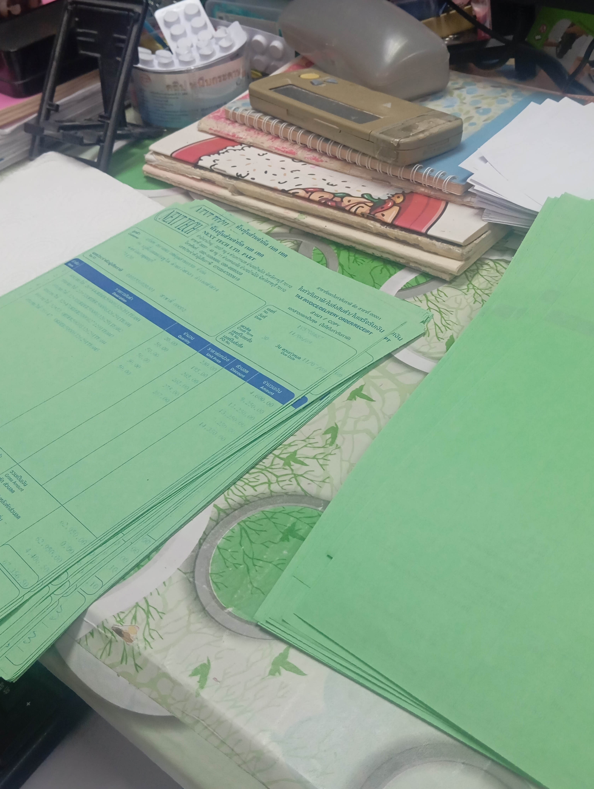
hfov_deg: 38.8
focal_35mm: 37
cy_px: 394
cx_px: 297
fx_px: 844
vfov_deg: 50.1
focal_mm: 4.22
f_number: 1.8
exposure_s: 1/50
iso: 754
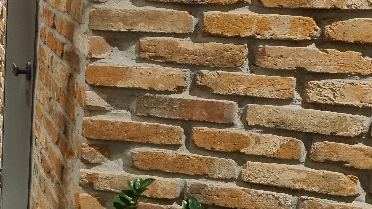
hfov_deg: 25.5
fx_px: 720
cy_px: 86
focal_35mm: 73
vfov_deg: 16.5
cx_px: -95
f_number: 1.8
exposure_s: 1/40
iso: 640
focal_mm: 5.4
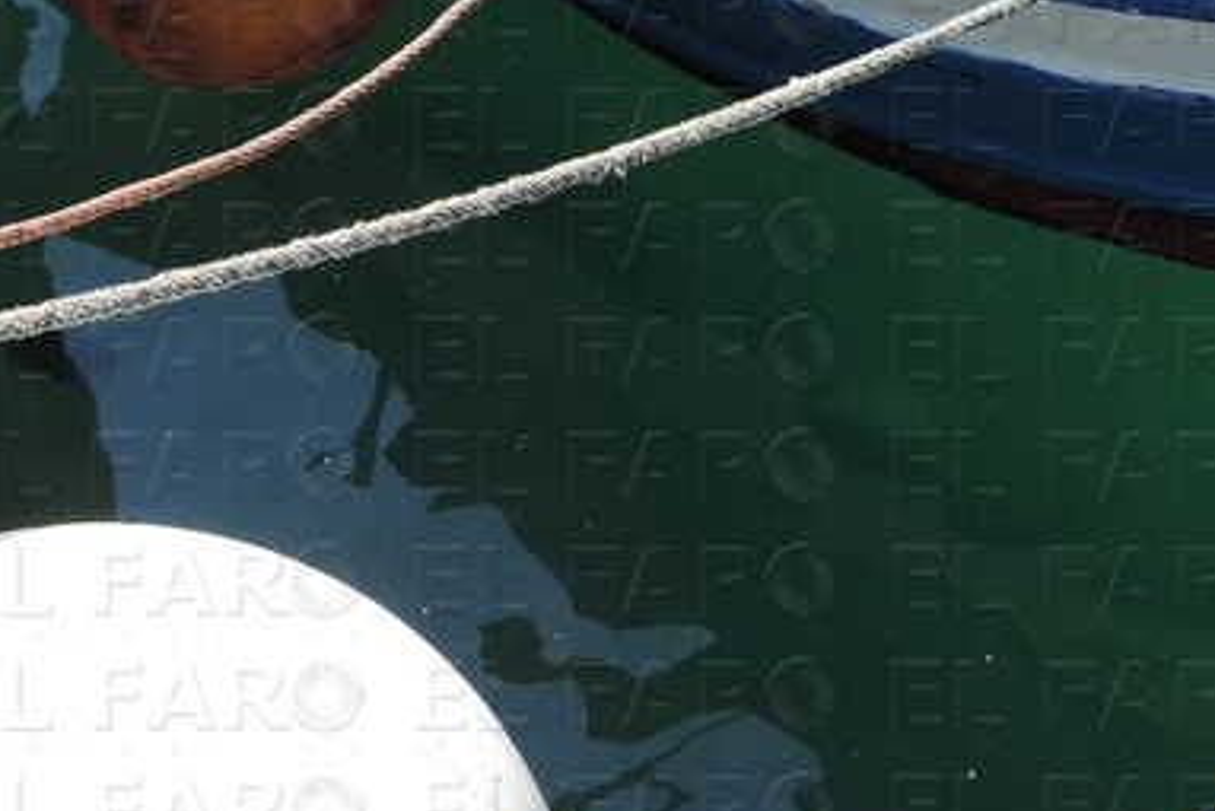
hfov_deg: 21.7
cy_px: -312
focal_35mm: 92
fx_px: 3106
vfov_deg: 14.1
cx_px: 1062
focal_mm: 5.8
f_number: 3.2
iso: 80
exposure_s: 1/400
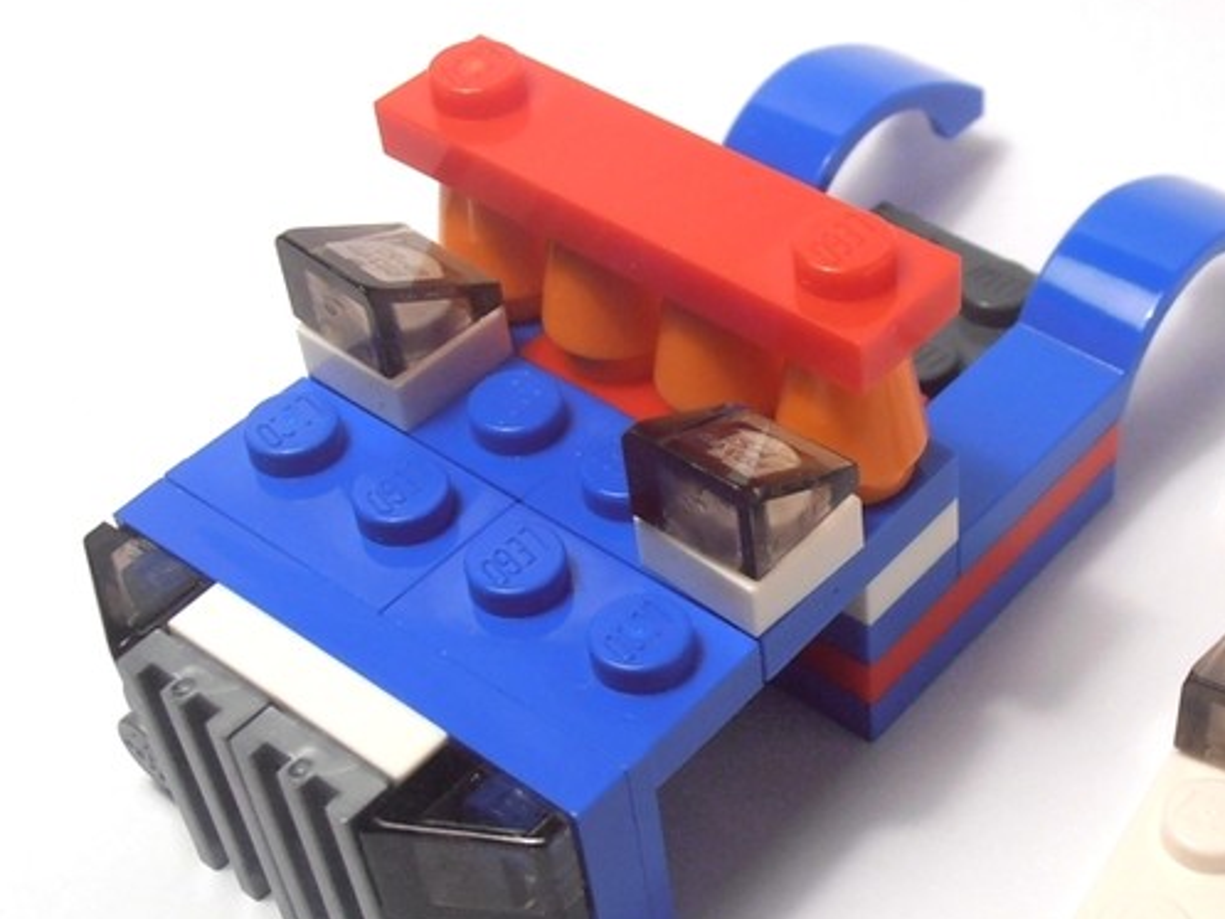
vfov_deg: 21.9
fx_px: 2372
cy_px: 519
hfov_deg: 28.4
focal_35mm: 67
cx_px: 964
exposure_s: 1/100
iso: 80
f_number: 3.9
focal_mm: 6.61
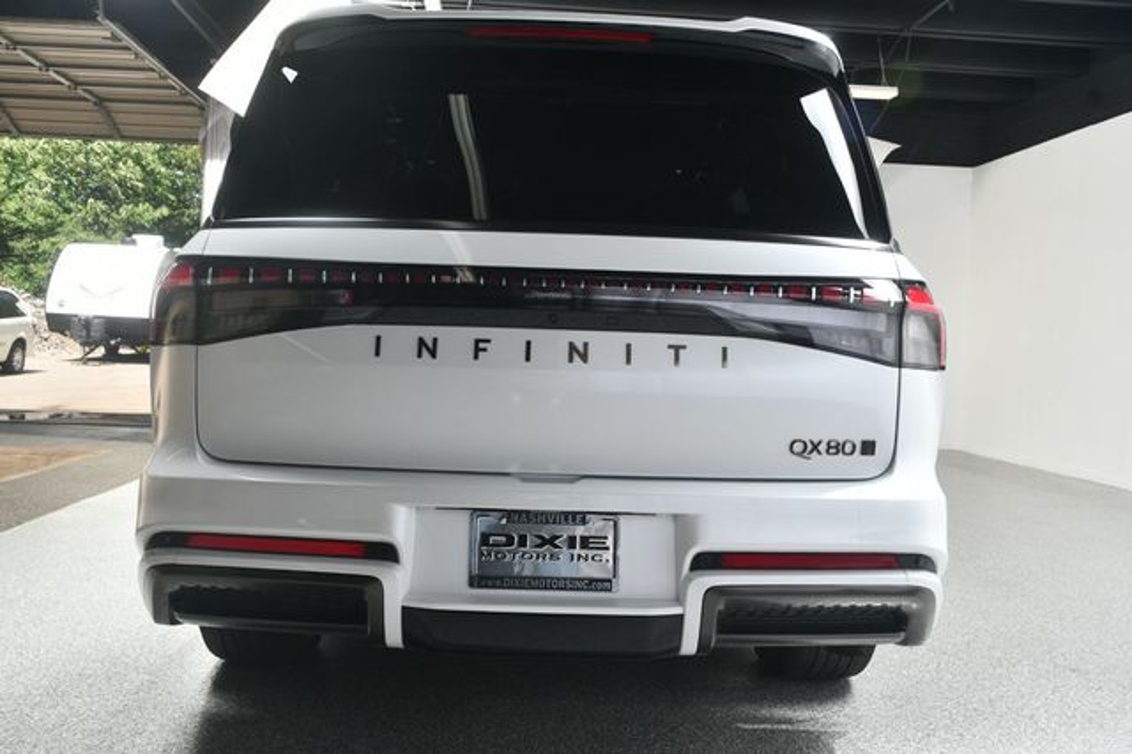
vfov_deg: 39.9
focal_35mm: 33
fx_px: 1037
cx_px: 566
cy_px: 377
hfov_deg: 57.2
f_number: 7.1
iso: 100
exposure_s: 1/160
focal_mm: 22
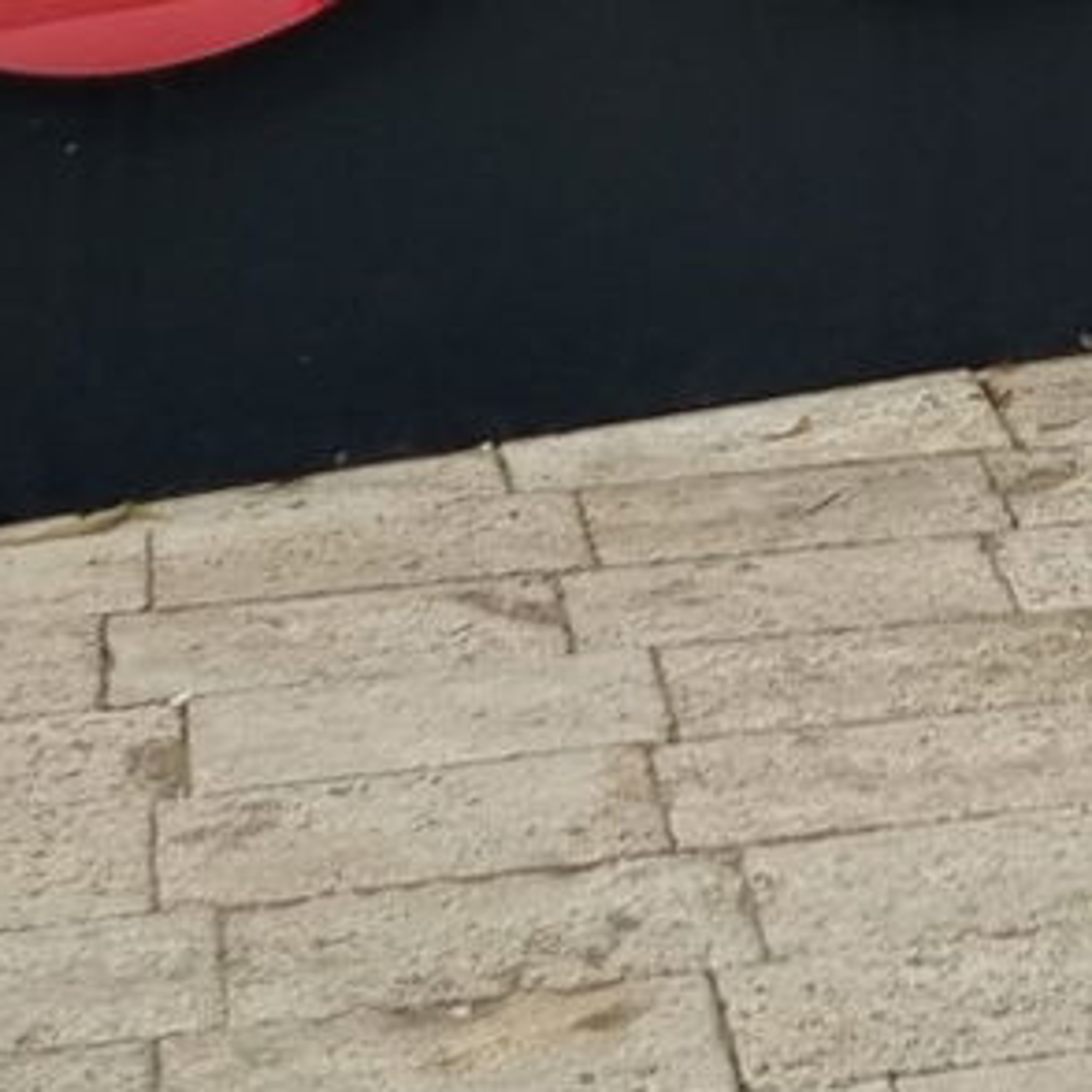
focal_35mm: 150
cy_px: -1218
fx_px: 5354
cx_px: 1749
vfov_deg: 10.5
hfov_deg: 11.1
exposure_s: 1/3792
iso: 50
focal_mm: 5.4
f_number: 1.8
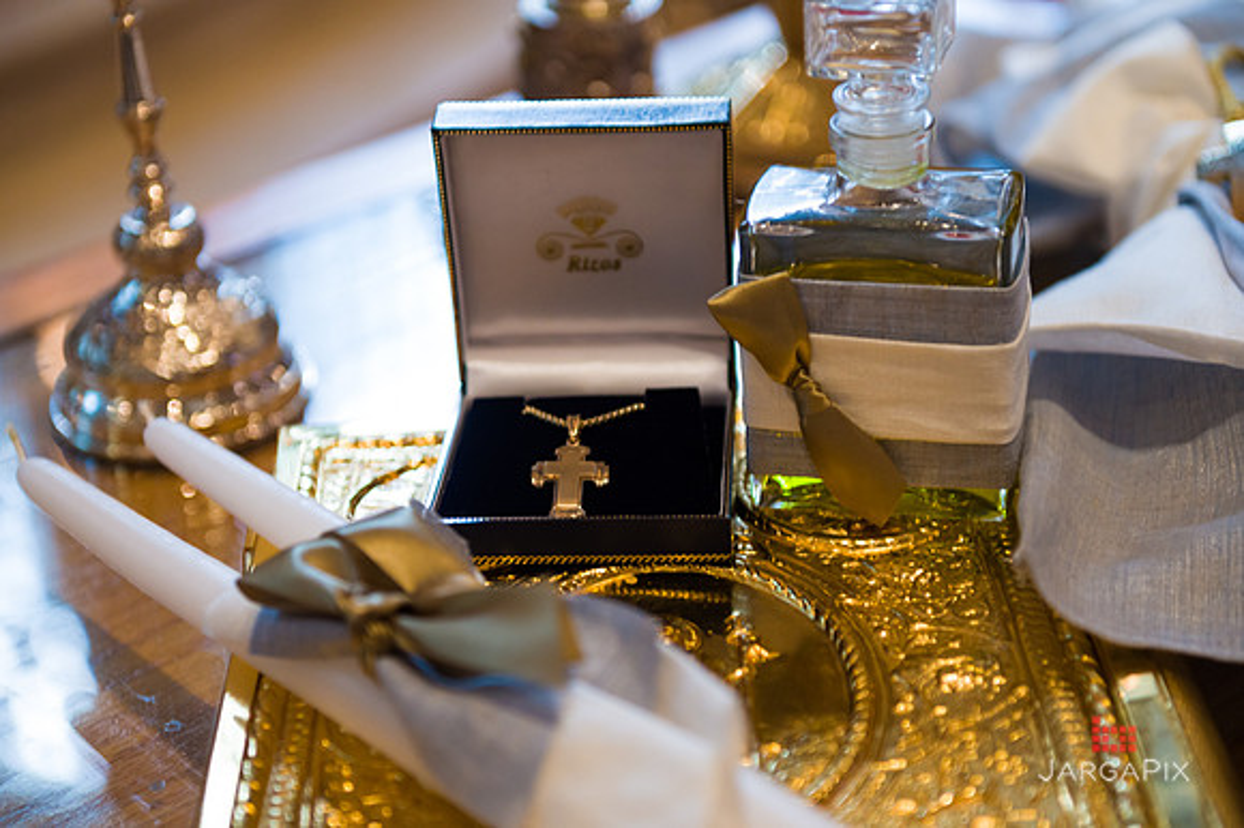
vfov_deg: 19.4
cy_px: 414
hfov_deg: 28.9
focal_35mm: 70
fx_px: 2417
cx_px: 622
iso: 1600
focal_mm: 70
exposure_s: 1/320
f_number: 3.5
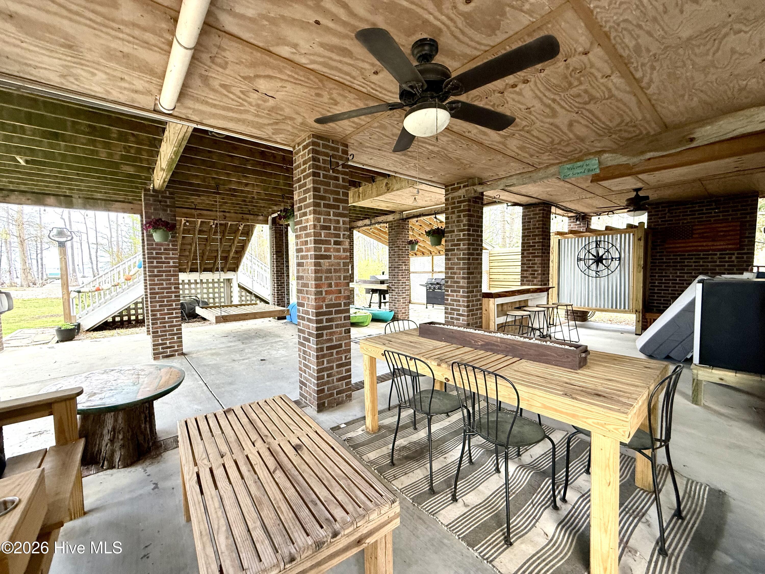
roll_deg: +0.3
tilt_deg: -5.0
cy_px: 287
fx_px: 309
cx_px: 382
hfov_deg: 102.1
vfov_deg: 85.7
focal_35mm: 14
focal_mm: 2.22
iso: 200
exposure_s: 1/99
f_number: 2.2
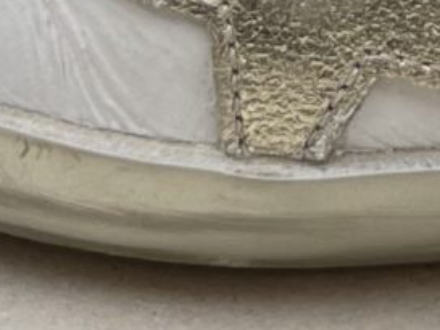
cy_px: -761
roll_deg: -0.3
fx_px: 3103
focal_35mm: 244
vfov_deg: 5.6
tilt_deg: -39.5
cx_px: 492
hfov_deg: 8.1
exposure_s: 1/266
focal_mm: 5.1
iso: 32
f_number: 1.6
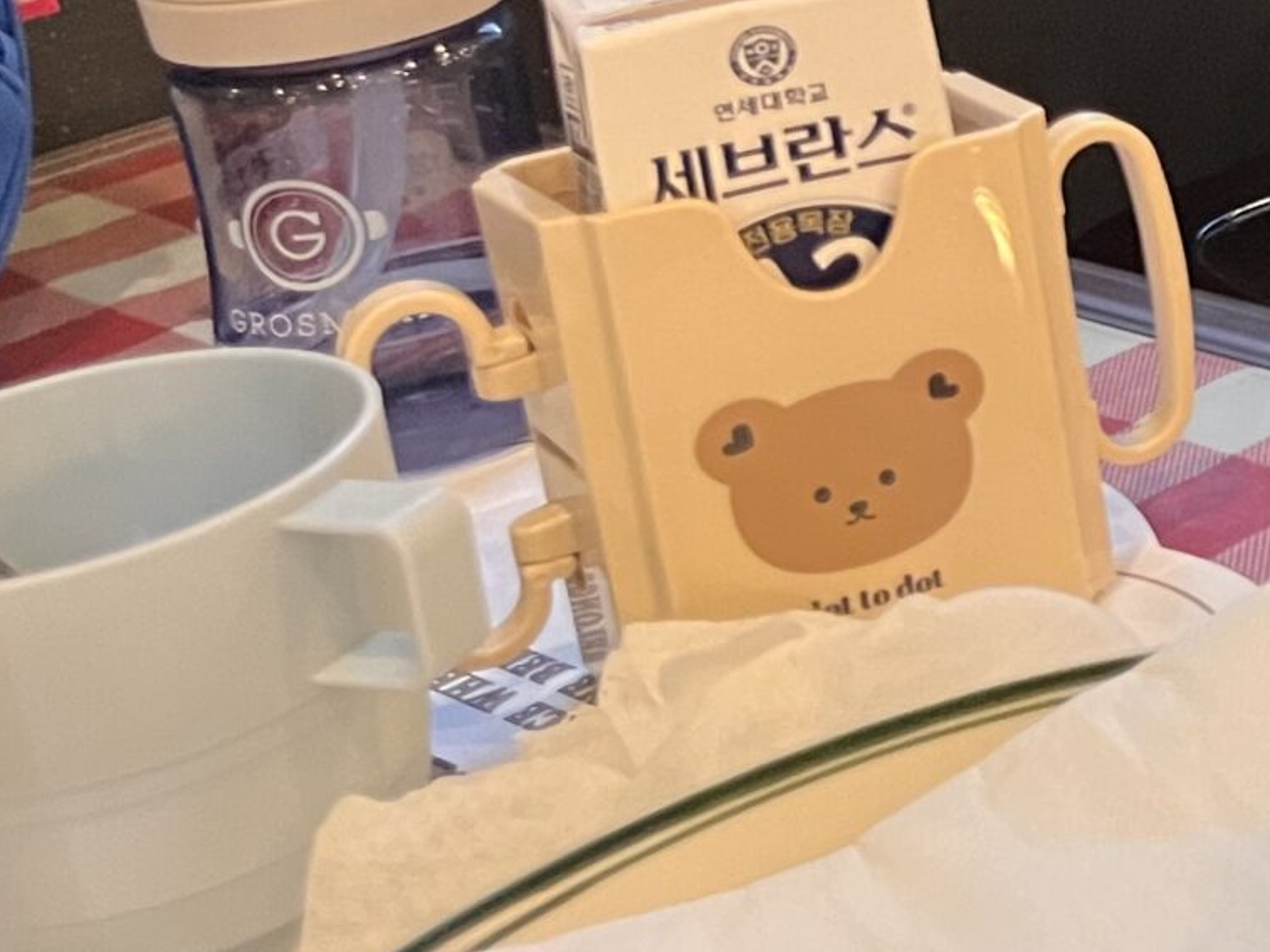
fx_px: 3229
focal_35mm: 88
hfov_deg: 18.8
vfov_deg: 16.4
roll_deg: +3.8
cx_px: 2060
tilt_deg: -18.4
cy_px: -55
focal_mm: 5.1
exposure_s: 1/30
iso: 500
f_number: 1.6
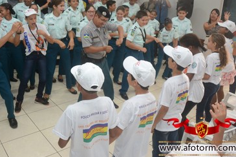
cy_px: 62
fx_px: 242
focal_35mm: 37
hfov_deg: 51.8
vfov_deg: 35.8
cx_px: 105
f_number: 3.5
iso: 1600
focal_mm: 20
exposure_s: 1/125
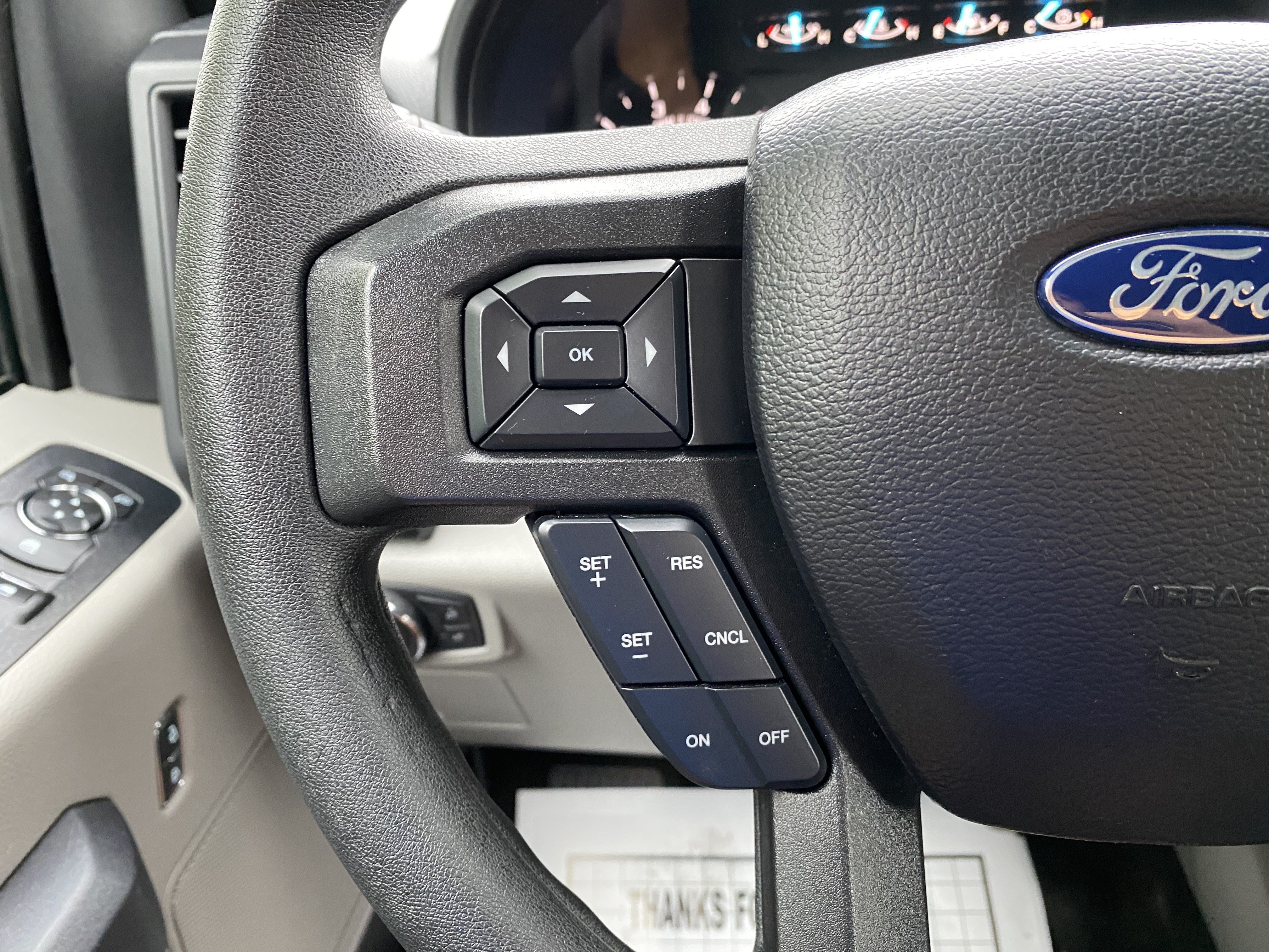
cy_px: 476
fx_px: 953
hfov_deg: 67.3
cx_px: 634
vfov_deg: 53.1
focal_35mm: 26
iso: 320
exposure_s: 1/60
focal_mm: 4.25
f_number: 1.8
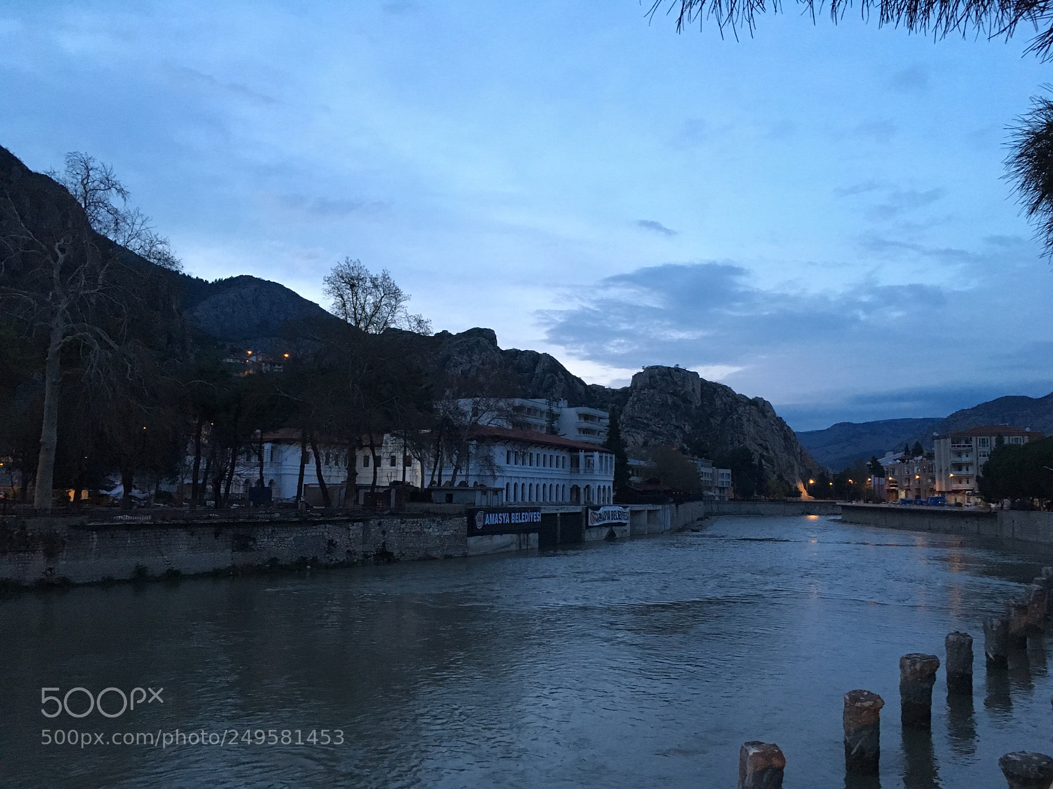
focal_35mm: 29
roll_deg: -0.7
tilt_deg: +6.4
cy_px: 394
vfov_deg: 48.2
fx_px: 882
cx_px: 526
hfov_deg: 61.7
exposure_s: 1/25
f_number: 2.2
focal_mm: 4.15
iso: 200
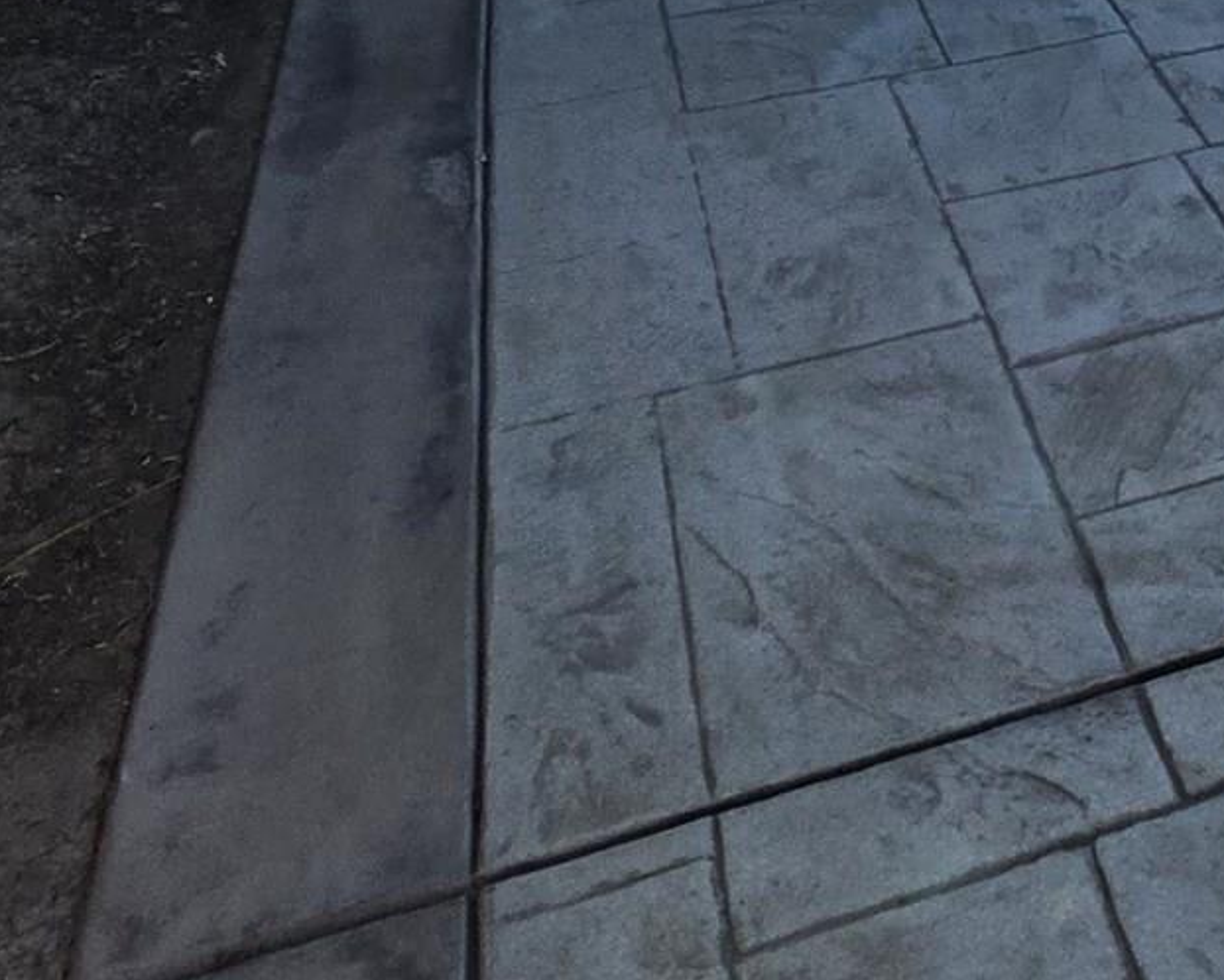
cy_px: -687
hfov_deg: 36.1
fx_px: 1703
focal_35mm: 47
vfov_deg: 22.4
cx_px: 1189
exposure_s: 1/3034
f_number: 1.9
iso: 32
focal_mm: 2.2
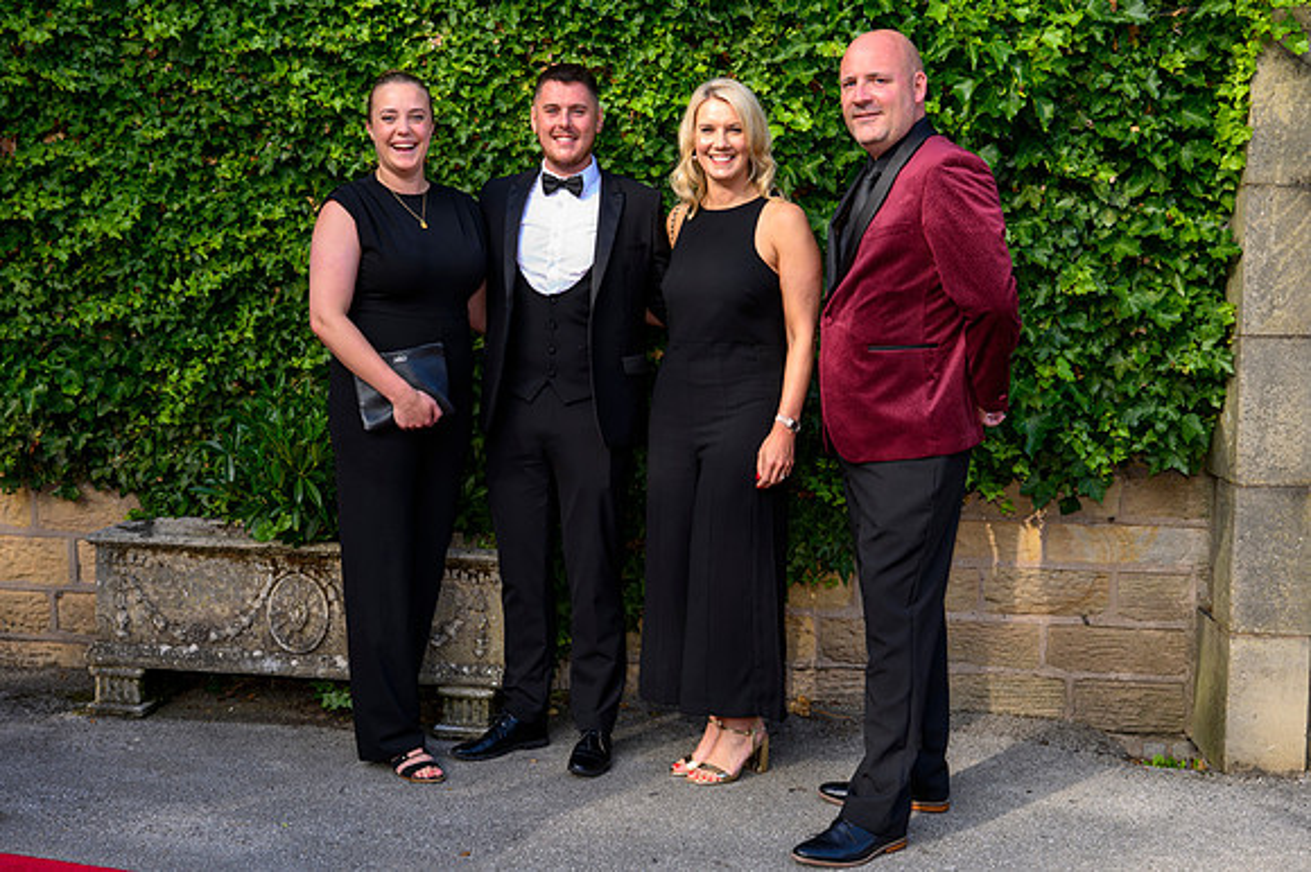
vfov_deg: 30.2
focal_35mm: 44
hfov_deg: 44.1
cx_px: 617
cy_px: 411
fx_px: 1617
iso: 320
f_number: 6.3
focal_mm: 42
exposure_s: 1/125
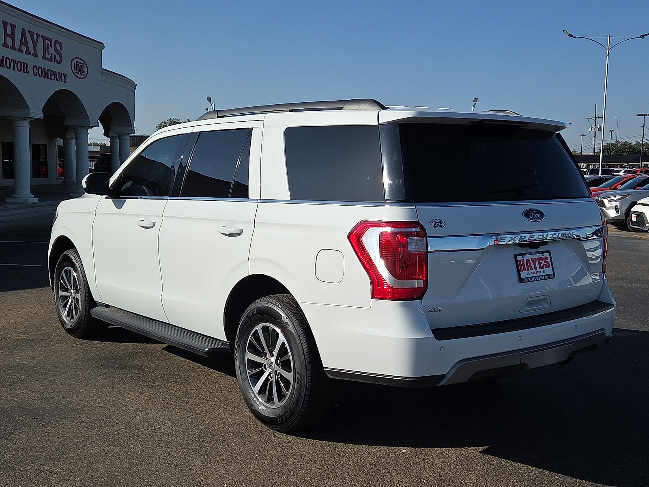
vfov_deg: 36.0
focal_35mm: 40
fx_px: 750
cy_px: 244
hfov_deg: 46.8
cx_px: 324
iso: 78
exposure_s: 1/10000
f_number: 1.8
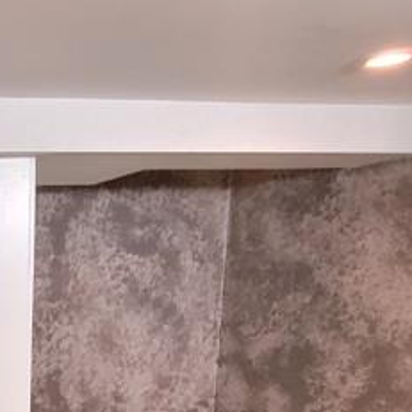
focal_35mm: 51
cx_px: -187
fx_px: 687
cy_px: 410
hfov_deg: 25.9
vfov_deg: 31.0
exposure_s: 1/24
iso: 800
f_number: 2.2
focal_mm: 1.74
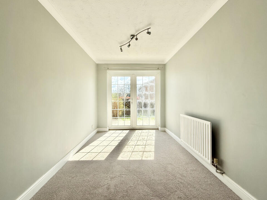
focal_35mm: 15
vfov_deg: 81.7
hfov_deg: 98.2
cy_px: 101
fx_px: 116
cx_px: 134
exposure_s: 1/1105
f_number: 2.2
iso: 50
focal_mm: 2.22
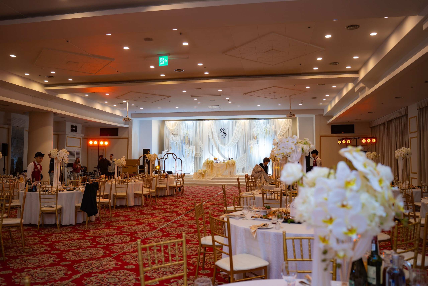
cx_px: 214
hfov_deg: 65.5
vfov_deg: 46.4
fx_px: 333
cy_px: 143
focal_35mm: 28
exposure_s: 1/250
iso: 500
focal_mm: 28
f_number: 3.2
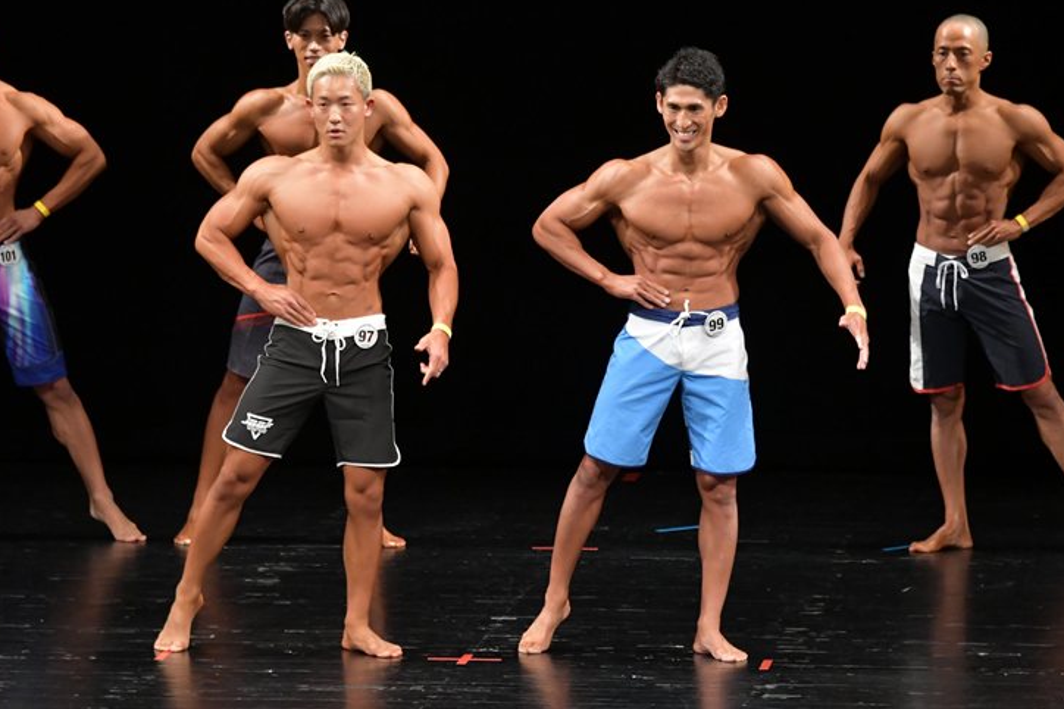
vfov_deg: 5.0
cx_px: 509
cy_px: 362
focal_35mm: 273
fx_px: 8065
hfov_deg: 7.5
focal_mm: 170
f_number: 5.6
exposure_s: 1/400
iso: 3200
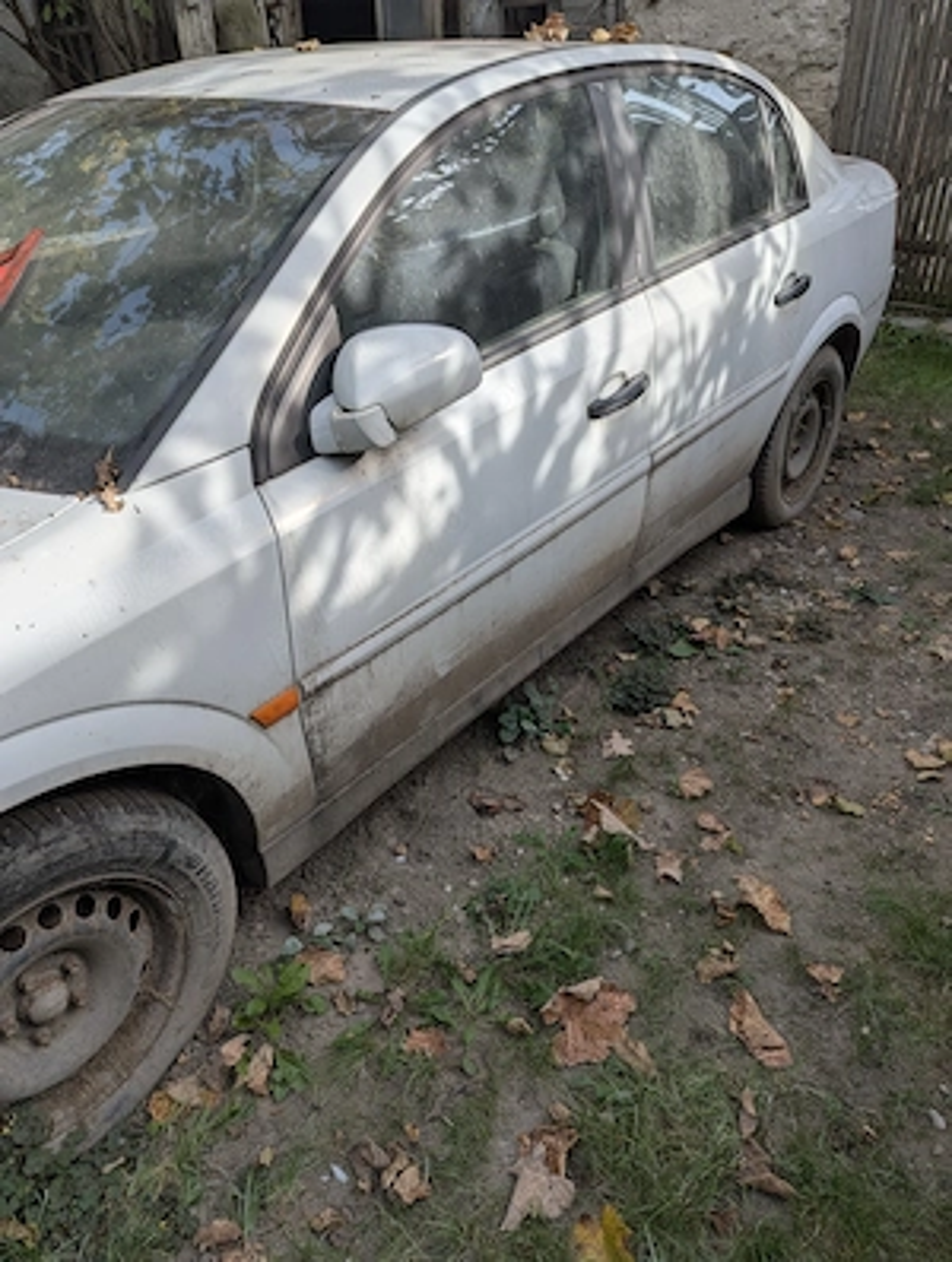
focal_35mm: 24
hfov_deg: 57.0
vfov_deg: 71.5
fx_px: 877
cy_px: 631
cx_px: 476
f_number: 1.85
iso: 47
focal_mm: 6.81
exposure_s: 1/1300
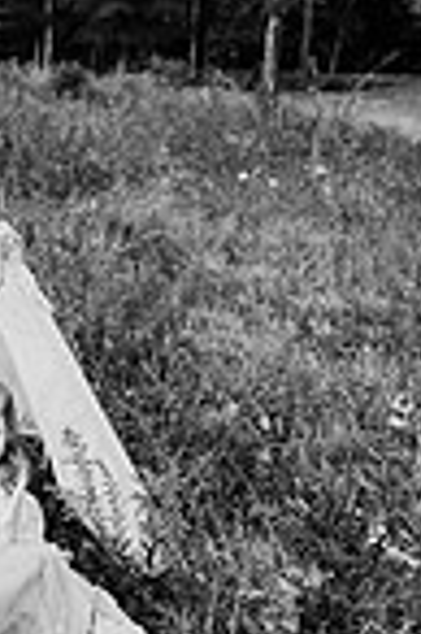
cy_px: 96
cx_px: -100
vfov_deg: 26.7
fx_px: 1301
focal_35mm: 74
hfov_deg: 17.4
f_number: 2.5
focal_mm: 24
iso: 250
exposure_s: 1/800
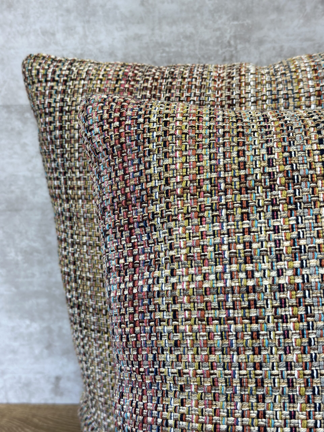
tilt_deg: -19.6
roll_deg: +3.2
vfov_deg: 39.7
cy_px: 216
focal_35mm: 48
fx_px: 599
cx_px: 162
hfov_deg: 30.3
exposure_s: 1/170
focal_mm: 6.86
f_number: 1.78
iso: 100
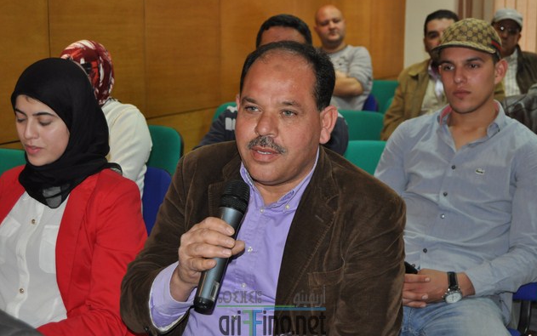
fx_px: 952
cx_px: 271
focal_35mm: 65
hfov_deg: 31.5
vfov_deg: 20.0
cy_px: 177
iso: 800
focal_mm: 42
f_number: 5
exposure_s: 1/60
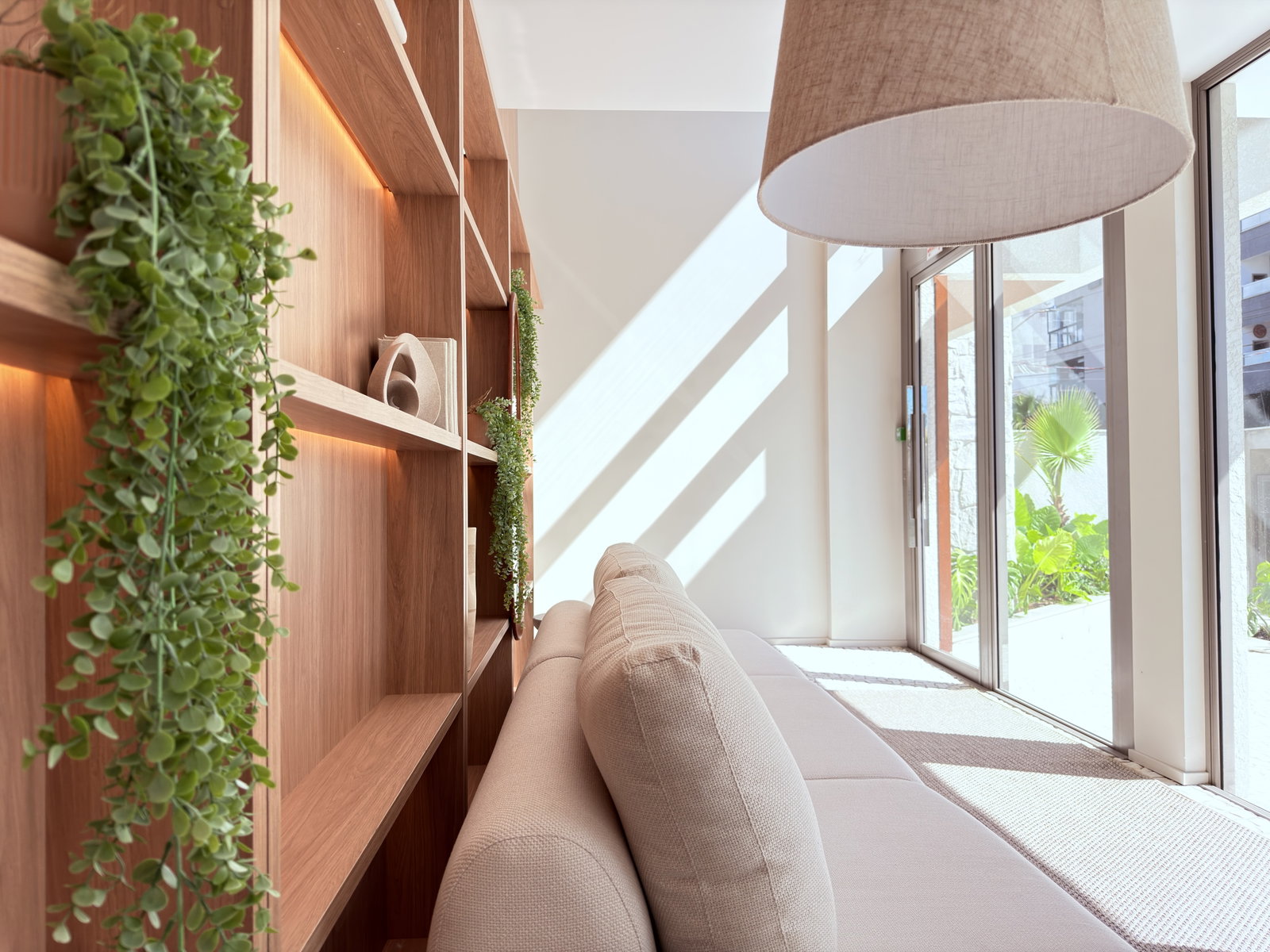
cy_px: 476
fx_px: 881
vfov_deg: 56.8
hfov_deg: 71.6
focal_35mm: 24
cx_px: 635
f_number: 1.78
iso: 100
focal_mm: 6.76
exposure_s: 1/461
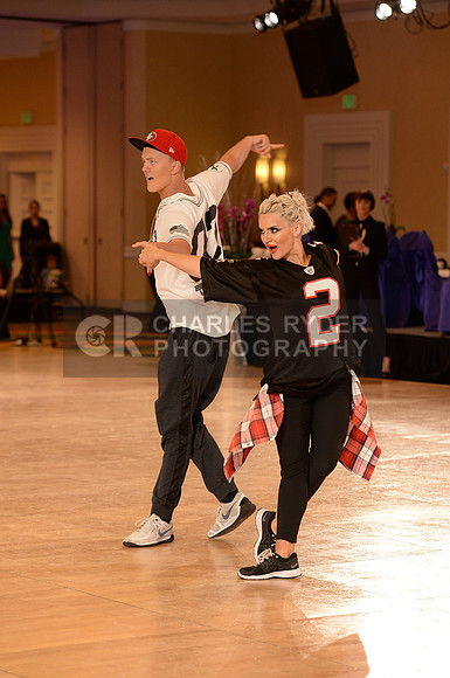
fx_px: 2294
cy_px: 339
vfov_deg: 16.8
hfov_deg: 11.2
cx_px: 225
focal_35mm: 122
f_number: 4.5
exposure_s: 1/250
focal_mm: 122
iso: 1600
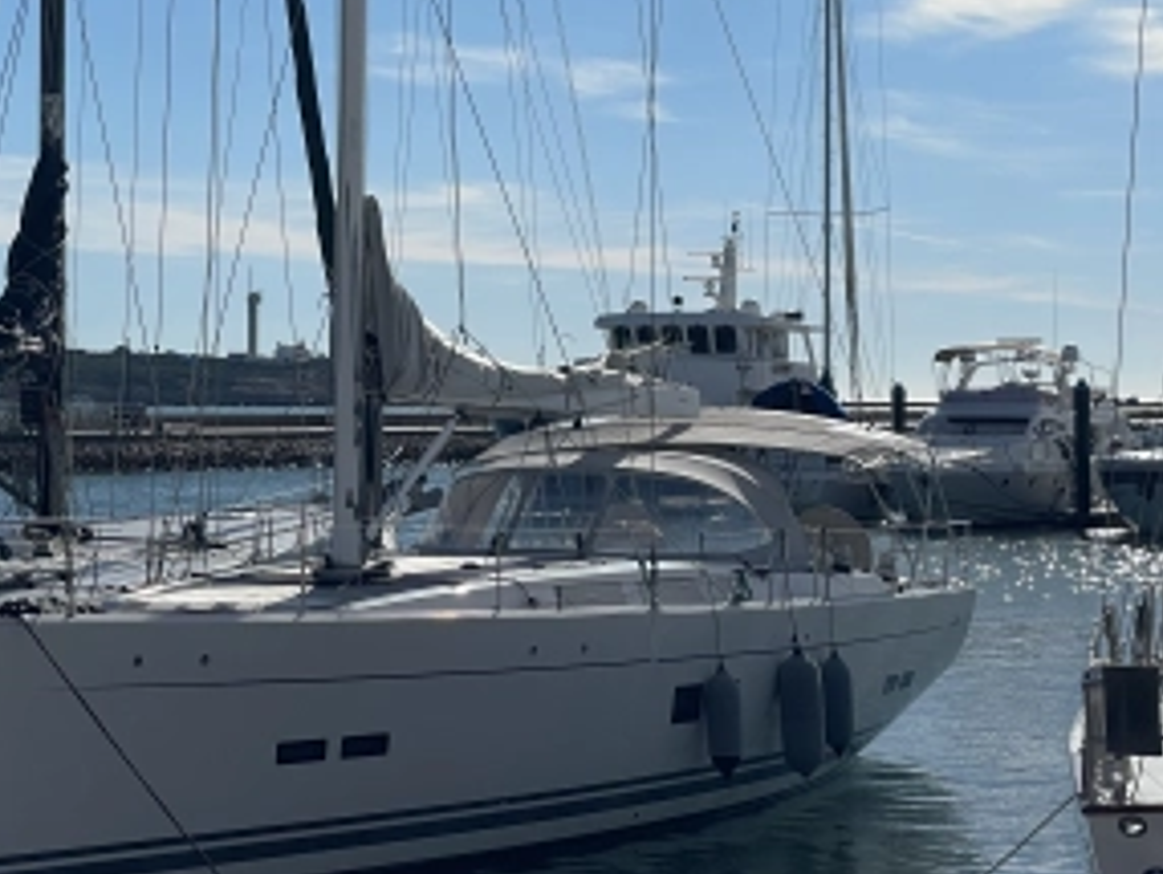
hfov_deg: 19.4
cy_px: 303
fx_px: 3363
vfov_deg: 14.8
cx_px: 240
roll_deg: -0.1
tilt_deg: +2.1
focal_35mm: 100
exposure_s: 1/3984
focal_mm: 6
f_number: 2
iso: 25
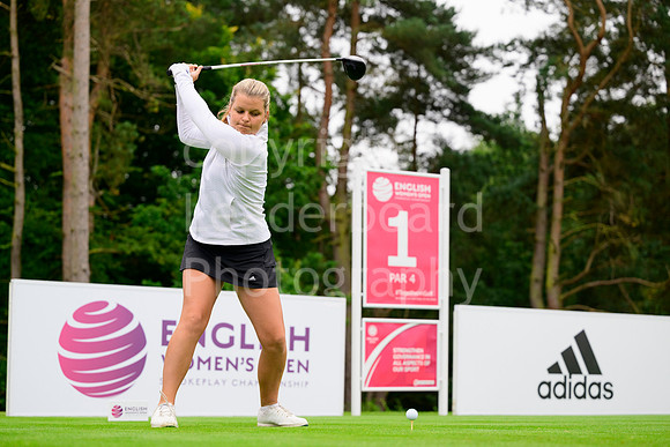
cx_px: 335
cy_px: 224
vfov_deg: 18.7
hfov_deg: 27.7
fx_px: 1359
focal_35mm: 73
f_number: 3.2
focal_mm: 73
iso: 1000
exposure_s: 1/640
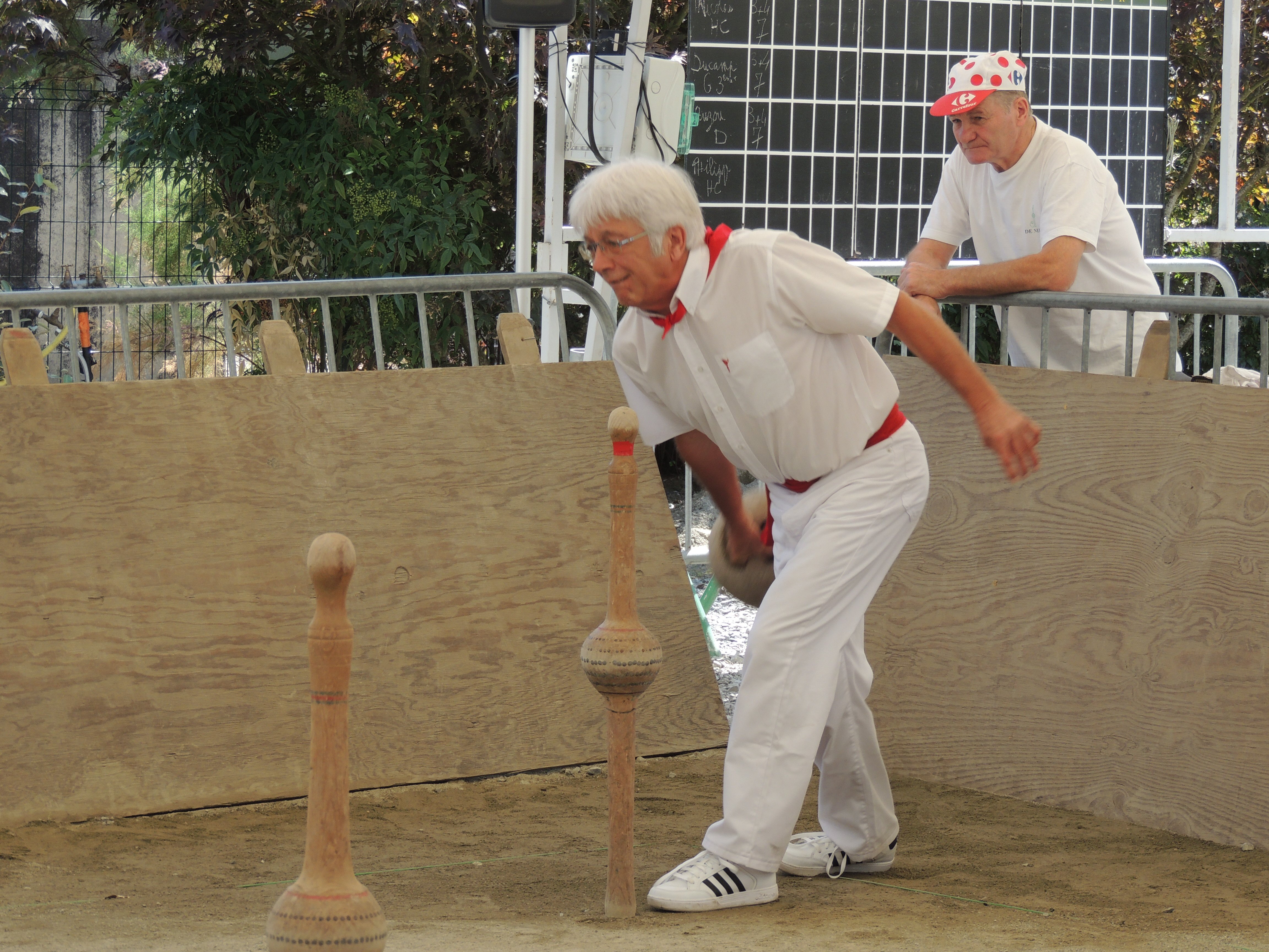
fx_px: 4399
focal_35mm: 120
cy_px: 476
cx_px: 634
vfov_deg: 12.3
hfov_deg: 16.4
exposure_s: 1/125
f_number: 4.2
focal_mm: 21.4
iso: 100
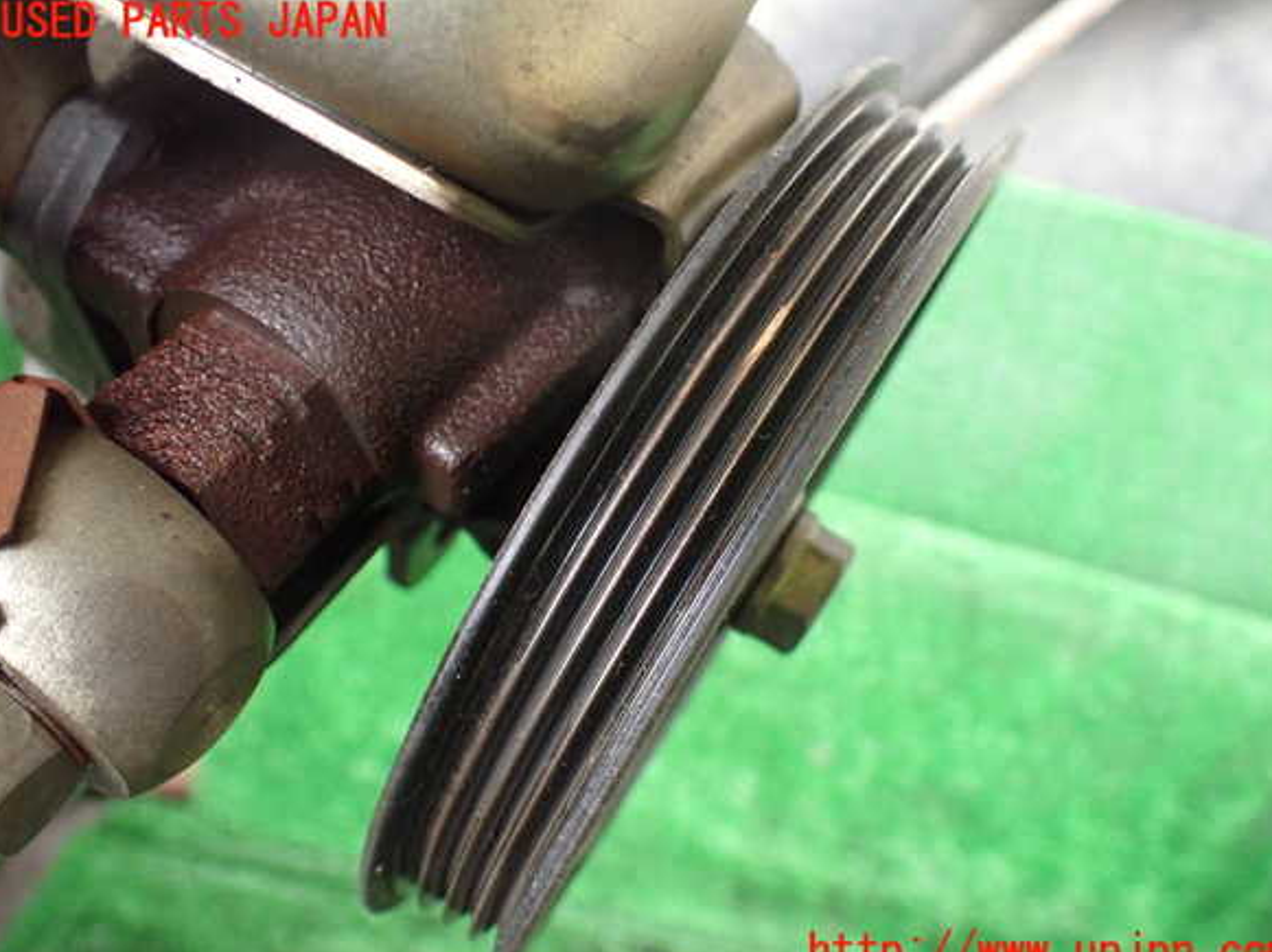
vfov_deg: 45.4
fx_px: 1138
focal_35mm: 31
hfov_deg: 58.4
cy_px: 488
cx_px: 646
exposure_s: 1/125
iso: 800
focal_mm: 5.4
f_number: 2.3
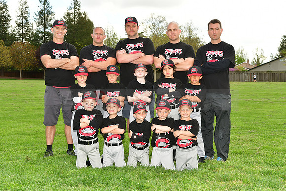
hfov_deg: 33.4
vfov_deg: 22.6
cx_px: 143
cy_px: 96
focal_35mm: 60
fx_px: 477
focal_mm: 40
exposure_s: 1/250
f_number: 6.3
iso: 200
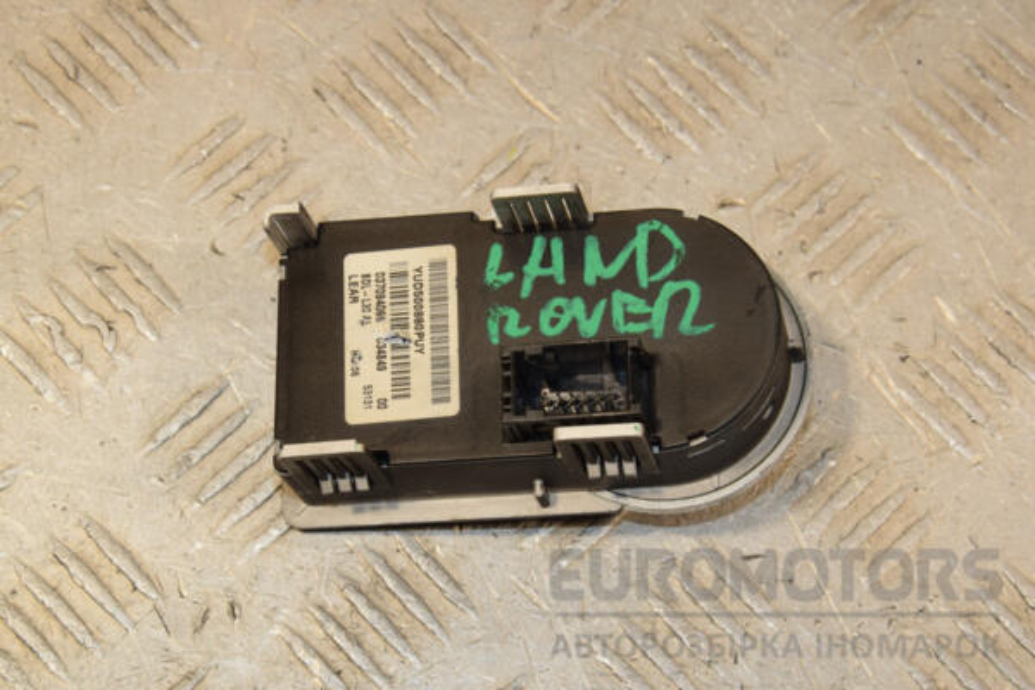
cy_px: 345
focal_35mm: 99
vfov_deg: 13.8
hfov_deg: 20.6
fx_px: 2846
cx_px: 518
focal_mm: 66
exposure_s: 1/200
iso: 800
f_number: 10
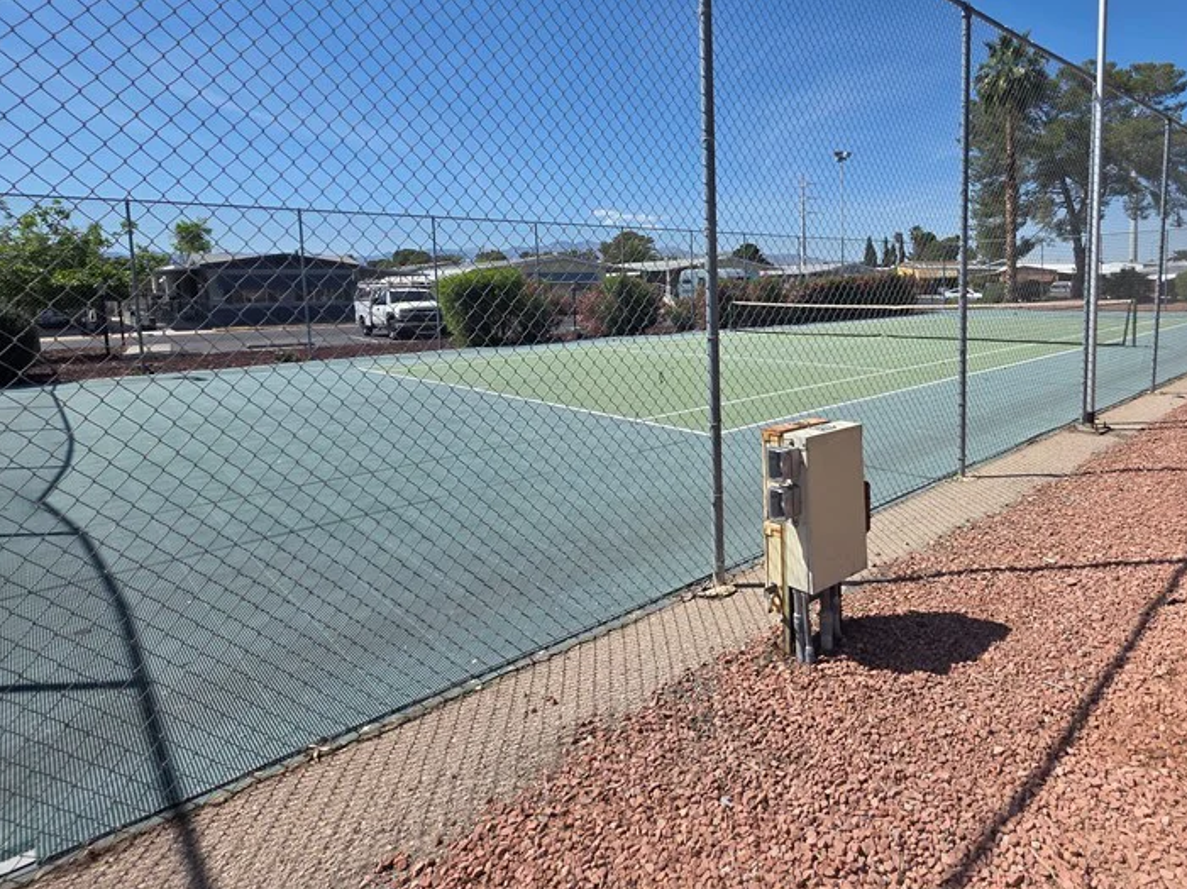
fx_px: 651
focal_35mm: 19
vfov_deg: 67.9
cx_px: 772
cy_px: 351
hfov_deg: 82.4
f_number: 1.9
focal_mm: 2.2
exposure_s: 1/2874
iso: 40
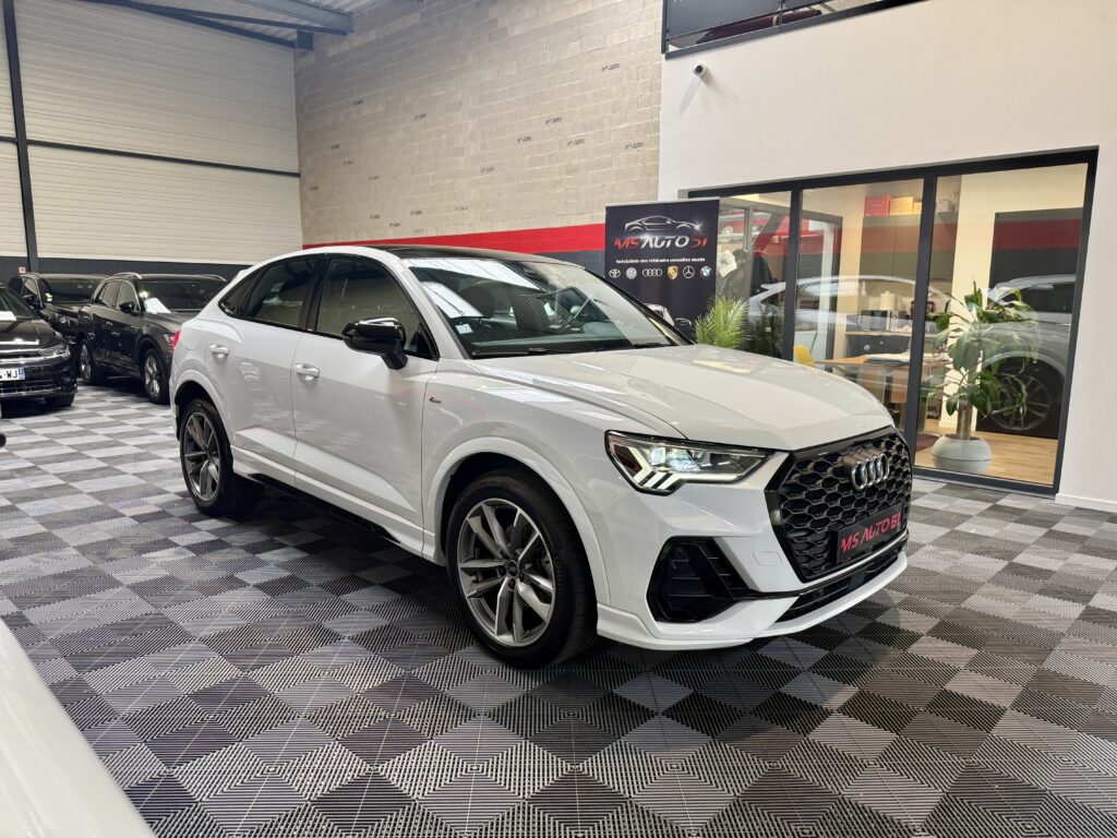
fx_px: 774
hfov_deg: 71.6
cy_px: 419
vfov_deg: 56.8
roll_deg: -0.4
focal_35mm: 24
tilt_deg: -8.9
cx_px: 558
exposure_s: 1/102
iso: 160
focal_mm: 6.76
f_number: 1.78
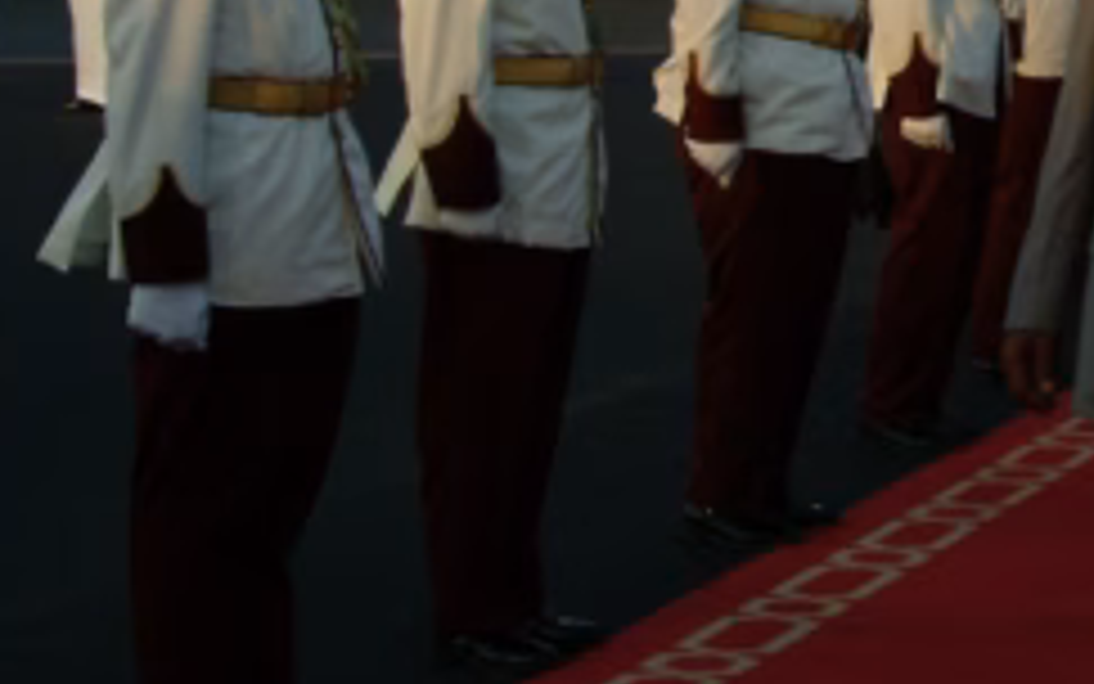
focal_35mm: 116
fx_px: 3459
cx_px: 1603
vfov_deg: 11.2
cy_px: -58
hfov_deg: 16.5
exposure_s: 1/500
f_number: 11
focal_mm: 24
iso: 400
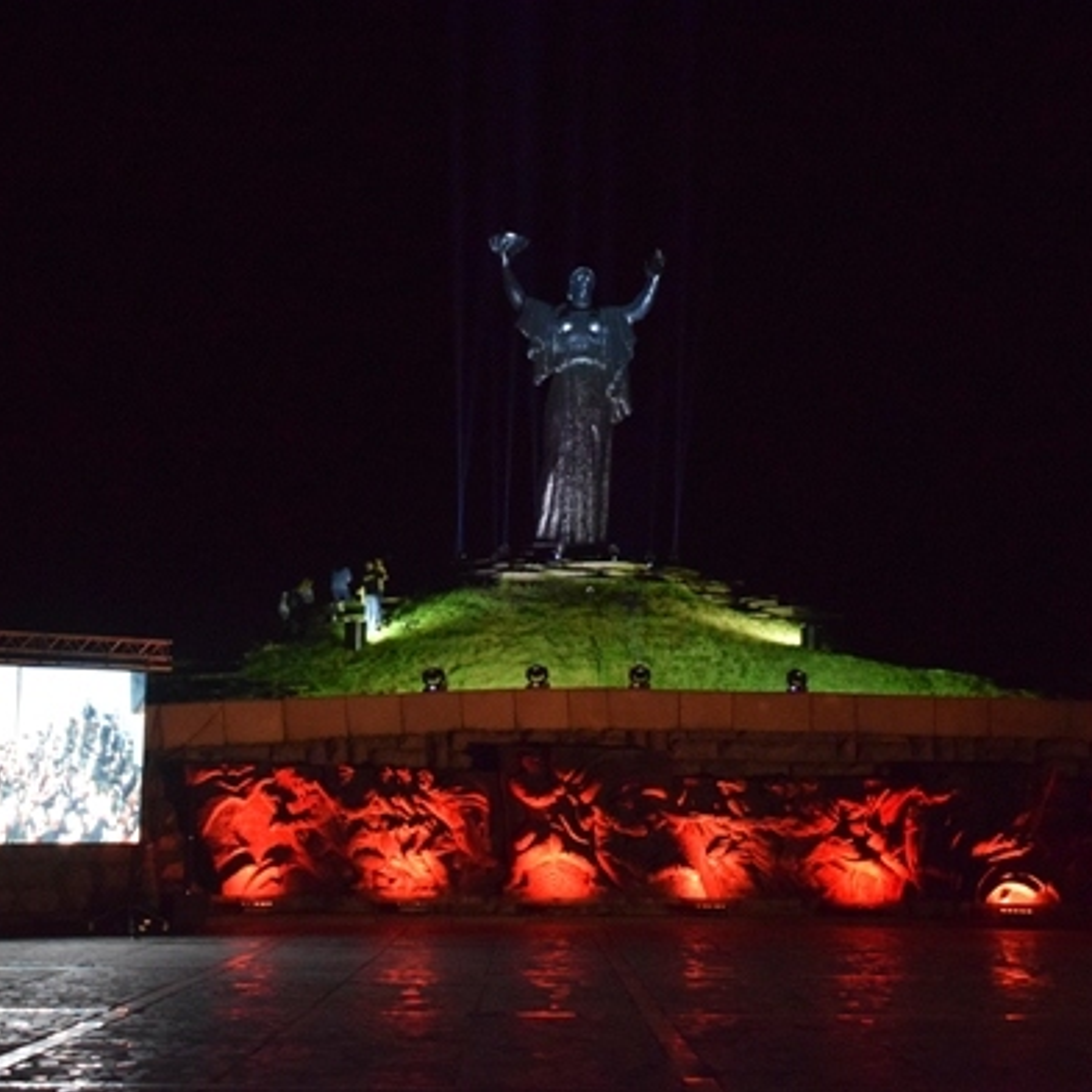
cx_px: 614
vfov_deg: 34.9
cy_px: 547
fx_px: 1736
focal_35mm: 49
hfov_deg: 34.9
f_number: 4
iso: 6400
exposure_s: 1/30
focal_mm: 25
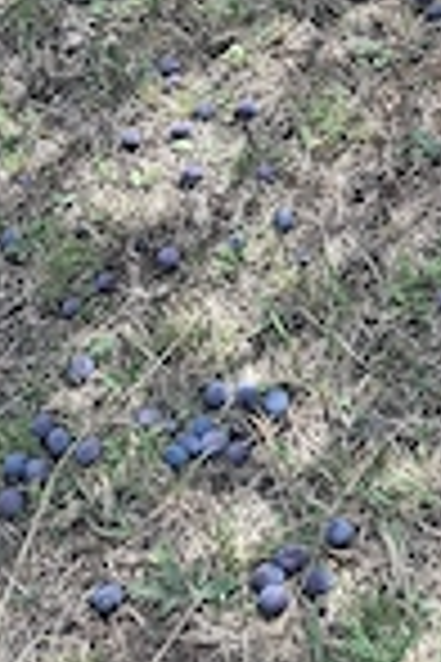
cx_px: 482
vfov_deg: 28.7
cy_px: -23
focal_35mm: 65
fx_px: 1194
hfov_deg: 20.0
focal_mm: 5.54
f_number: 1.8
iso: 50
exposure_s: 1/435
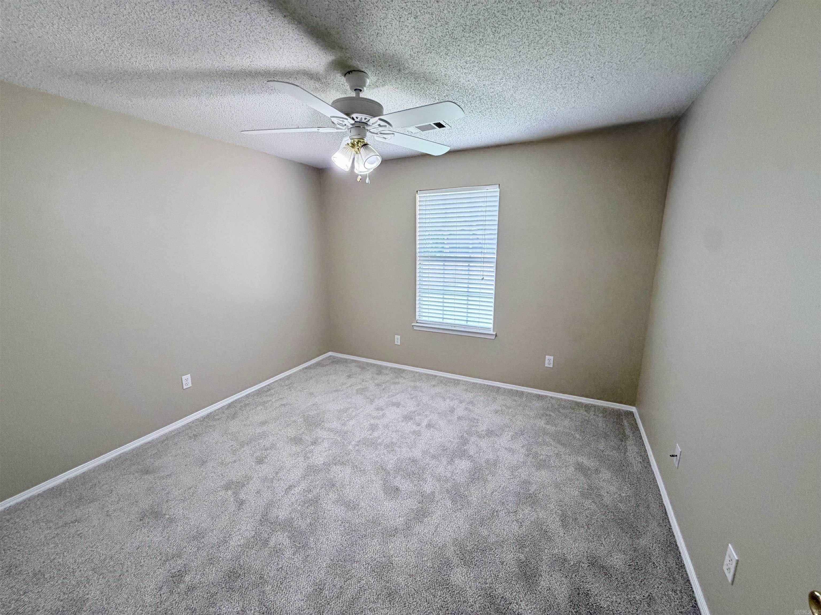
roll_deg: +0.2
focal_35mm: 14
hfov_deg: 102.1
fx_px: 332
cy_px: 308
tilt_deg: -11.6
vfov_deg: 85.7
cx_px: 410
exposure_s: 1/60
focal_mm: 2.22
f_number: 2.2
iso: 200
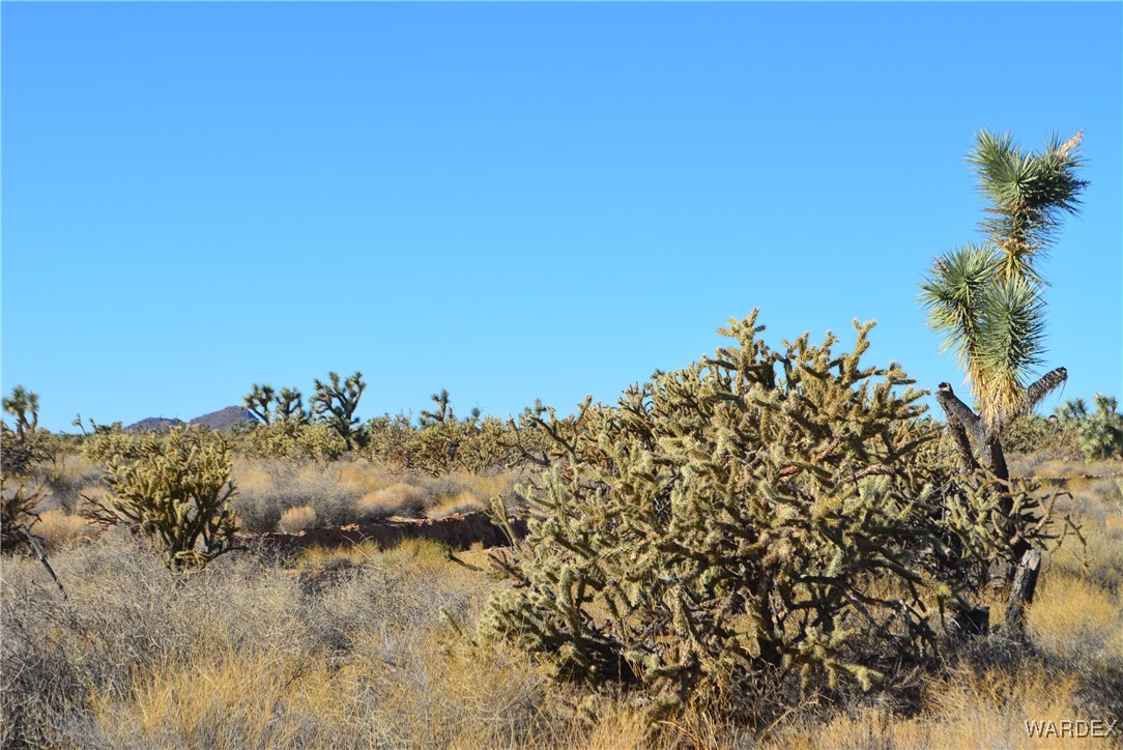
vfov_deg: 16.6
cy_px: 375
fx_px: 2575
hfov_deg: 24.6
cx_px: 562
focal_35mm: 82
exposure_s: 1/320
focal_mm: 55
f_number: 10
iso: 200
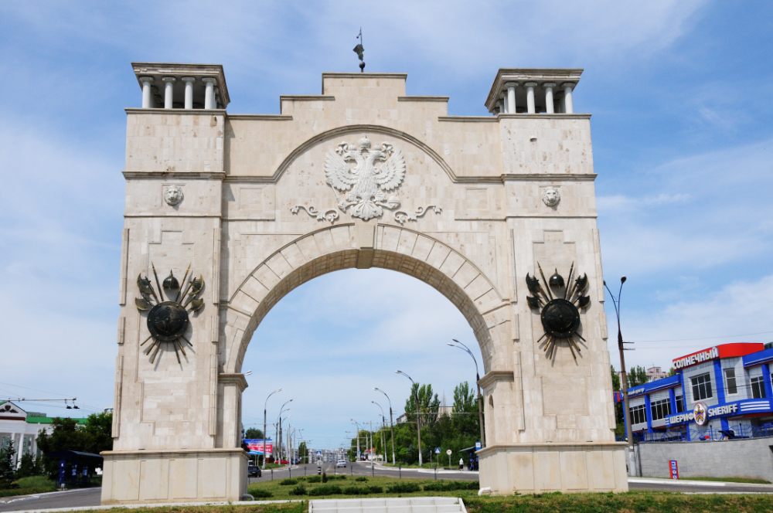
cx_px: 386
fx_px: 933
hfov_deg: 45.0
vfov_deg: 30.8
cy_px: 256
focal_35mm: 44
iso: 640
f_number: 10
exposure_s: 1/2500
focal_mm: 29
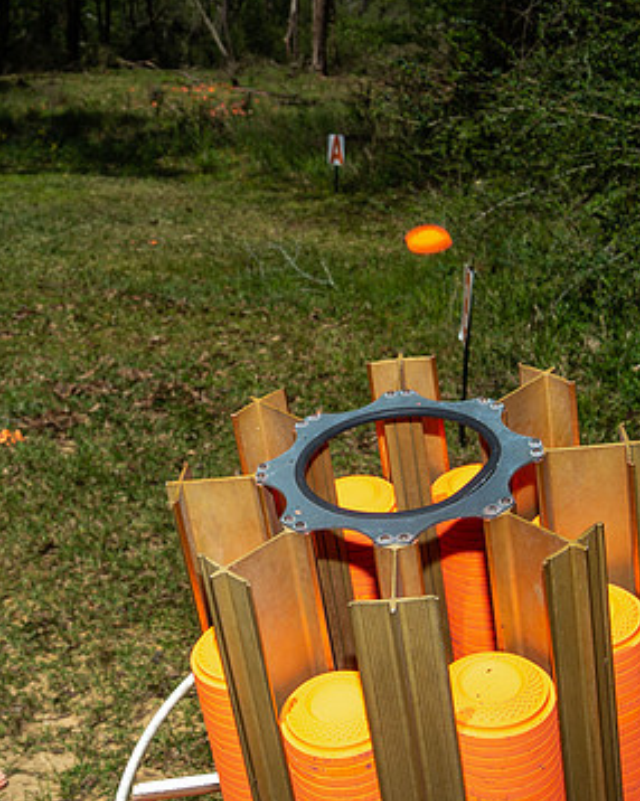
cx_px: 243
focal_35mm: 60
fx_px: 1422
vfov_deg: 31.4
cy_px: 352
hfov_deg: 25.3
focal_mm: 30
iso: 125
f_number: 9
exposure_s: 1/250
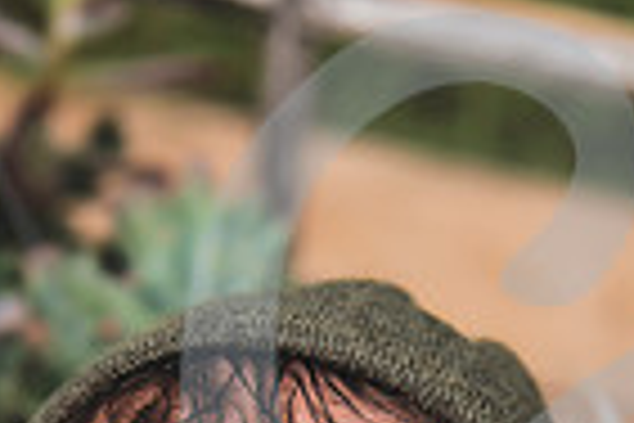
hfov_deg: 14.2
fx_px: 2536
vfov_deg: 9.0
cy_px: 853
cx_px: 346
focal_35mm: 144
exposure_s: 1/500
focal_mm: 35
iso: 100
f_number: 2.8
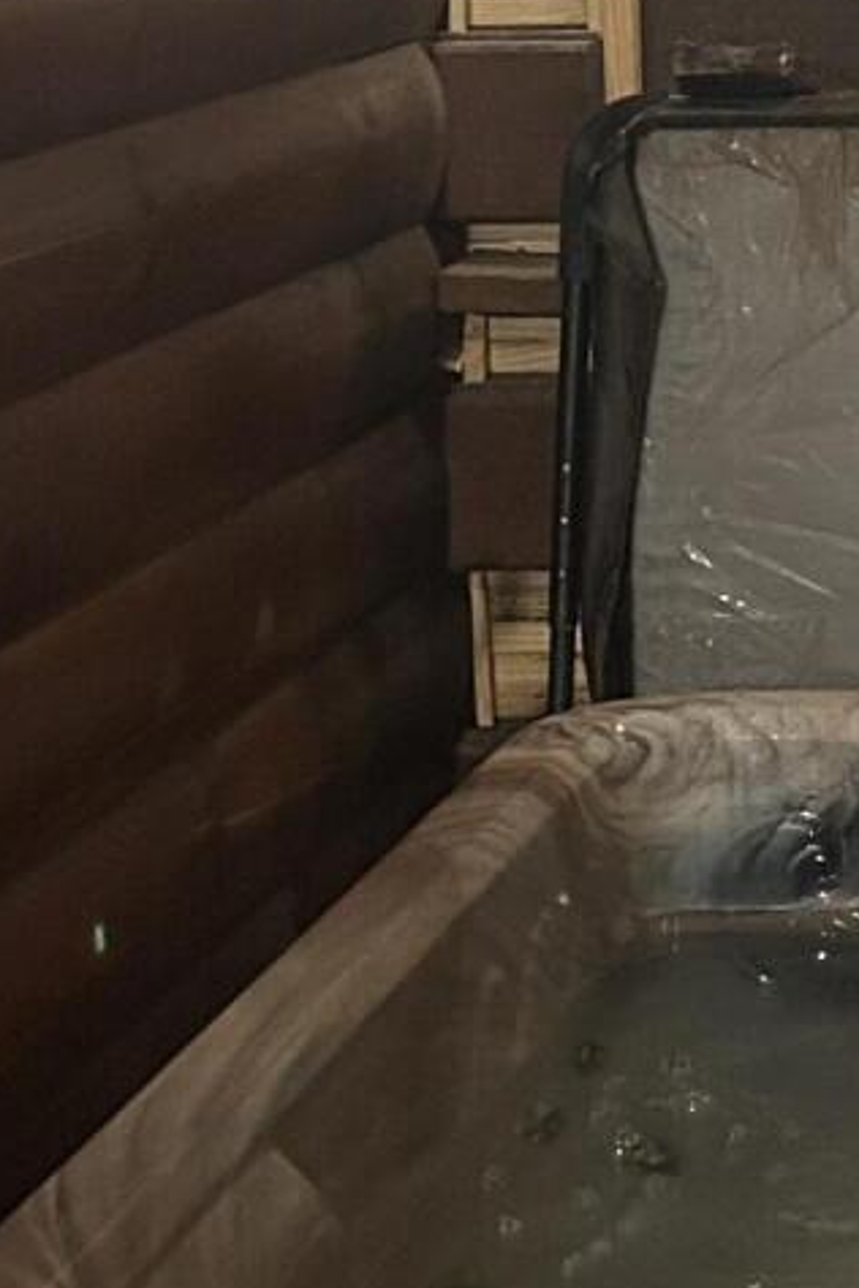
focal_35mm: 114
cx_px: 1446
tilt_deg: -5.8
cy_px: 111
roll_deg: +0.5
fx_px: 4080
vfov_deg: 17.7
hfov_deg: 11.3
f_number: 1.5
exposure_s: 1/30
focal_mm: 5.7
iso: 640
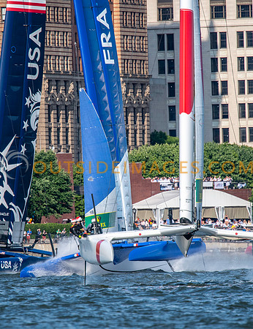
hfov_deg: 1.7
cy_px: 164
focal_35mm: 900
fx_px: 8634
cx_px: 112
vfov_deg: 2.2
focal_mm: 420
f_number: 5.6
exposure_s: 1/2500
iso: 500
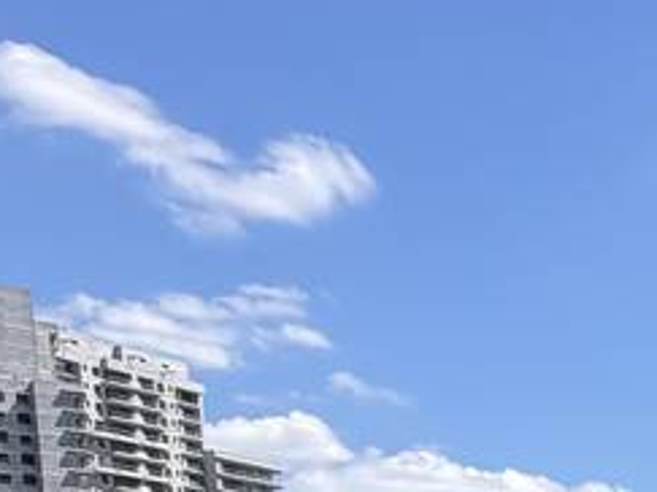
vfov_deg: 15.4
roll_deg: +0.7
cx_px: 1414
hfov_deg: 16.2
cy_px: 870
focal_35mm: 83
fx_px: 1575
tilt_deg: -4.5
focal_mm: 2.22
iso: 25
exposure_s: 1/770
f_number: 2.2
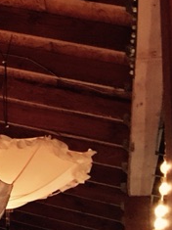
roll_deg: -0.7
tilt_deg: +7.9
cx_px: -248
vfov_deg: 11.9
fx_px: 1048
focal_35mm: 158
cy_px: 345
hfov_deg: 8.5
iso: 50
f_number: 2.2
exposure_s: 1/4
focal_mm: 4.15
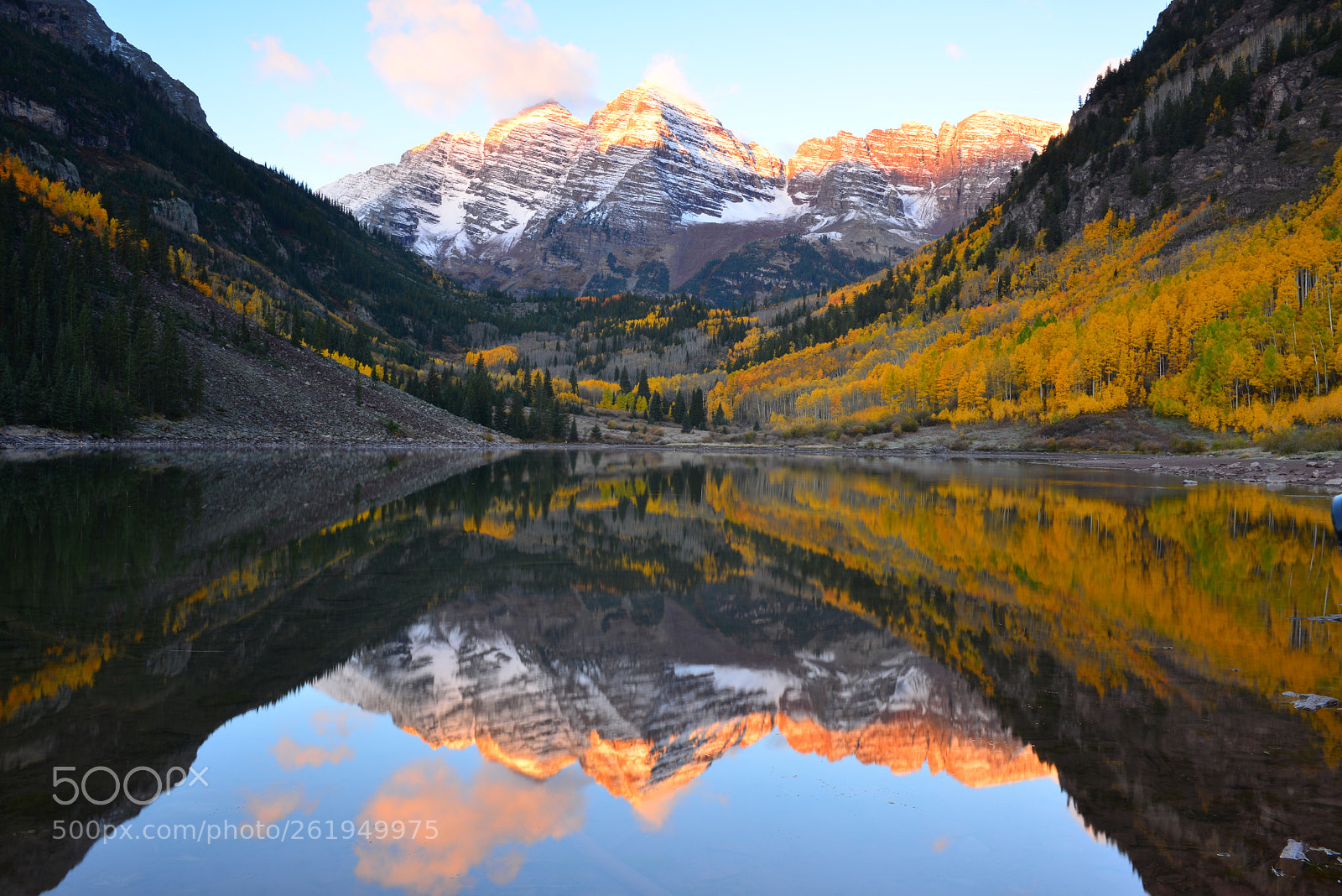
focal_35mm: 32
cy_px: 448
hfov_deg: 58.7
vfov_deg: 41.1
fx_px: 1193
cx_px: 671
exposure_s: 1.3
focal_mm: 32
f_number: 20
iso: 100
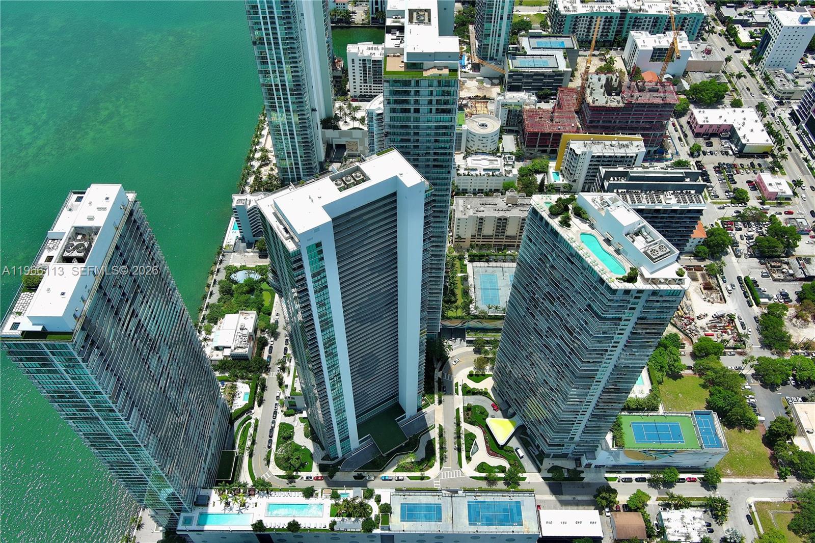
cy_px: 272
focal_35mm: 29
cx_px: 408
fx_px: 656
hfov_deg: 63.7
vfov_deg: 44.9
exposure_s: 1/1511
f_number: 2.8
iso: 100
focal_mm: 10.57
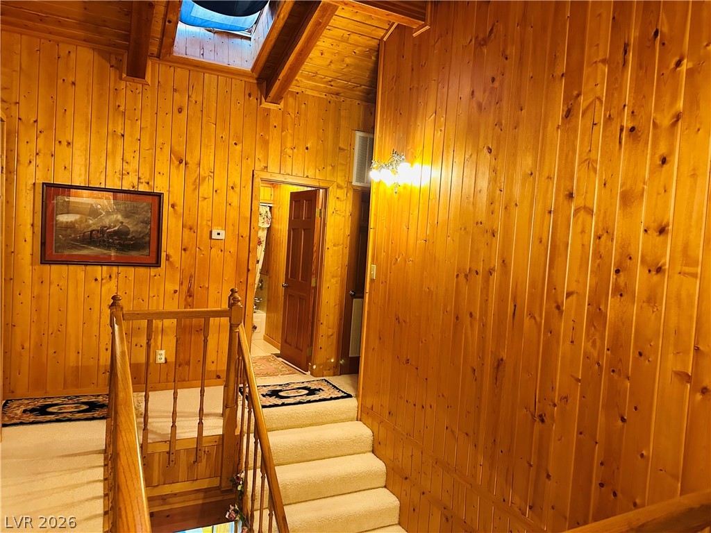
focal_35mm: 24
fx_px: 493
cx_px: 356
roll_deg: -4.0
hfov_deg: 71.6
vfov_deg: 56.8
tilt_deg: -3.0
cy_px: 266
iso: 800
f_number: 1.78
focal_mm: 6.86
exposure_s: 1/60
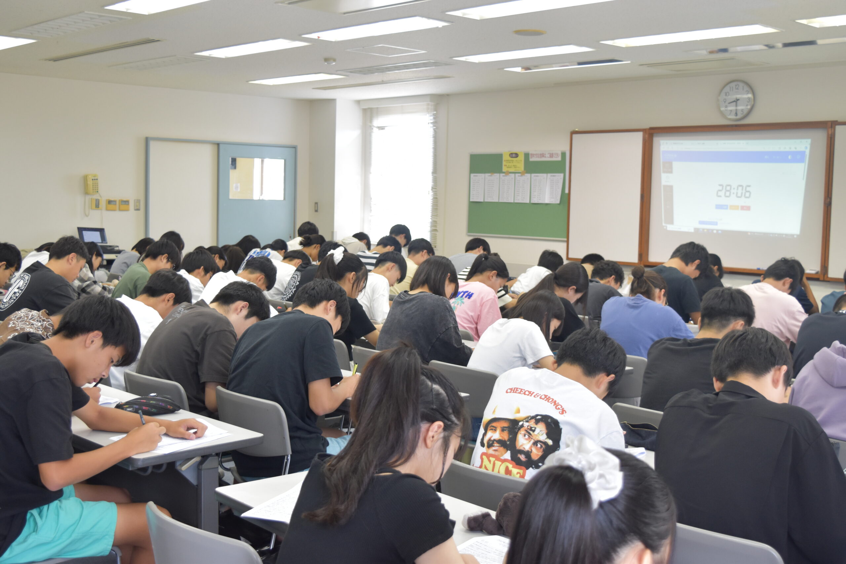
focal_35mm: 45
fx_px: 1057
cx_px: 423
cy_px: 282
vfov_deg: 29.9
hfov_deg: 43.6
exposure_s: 1/80
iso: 1000
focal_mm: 30
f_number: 5.6
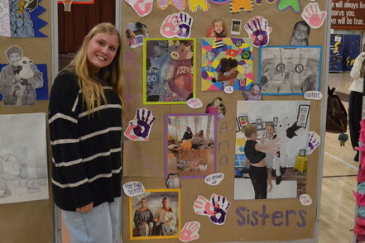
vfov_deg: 29.1
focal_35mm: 46
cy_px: 88
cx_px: 187
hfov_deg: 42.7
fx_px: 466
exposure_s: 1/400
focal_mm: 22
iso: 3200
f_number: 3.8
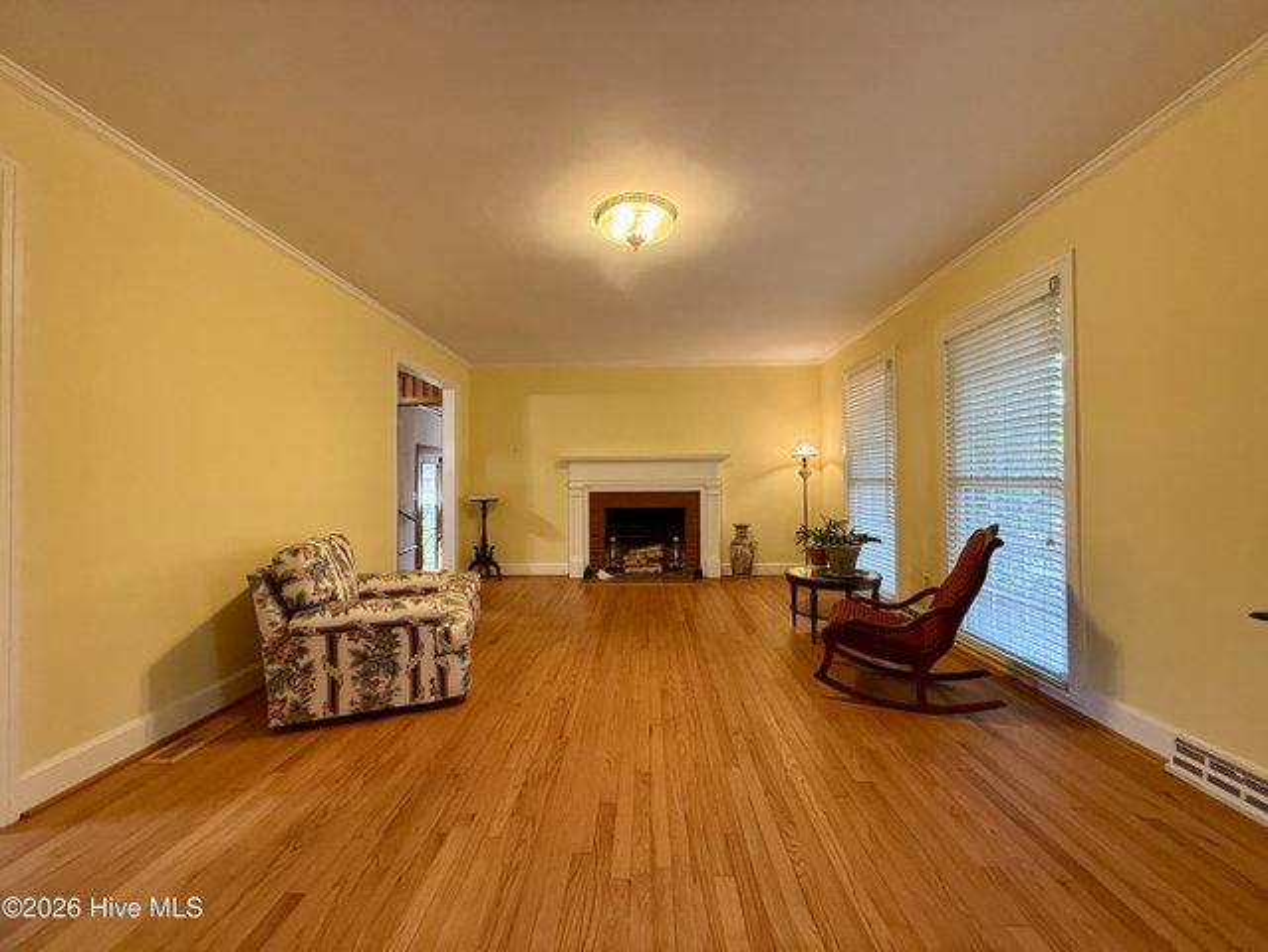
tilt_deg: +1.1
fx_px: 513
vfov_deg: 85.7
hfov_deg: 102.0
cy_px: 476
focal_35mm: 14
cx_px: 634
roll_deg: +0.0
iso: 400
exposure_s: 1/60
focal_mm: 2.22
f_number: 2.2
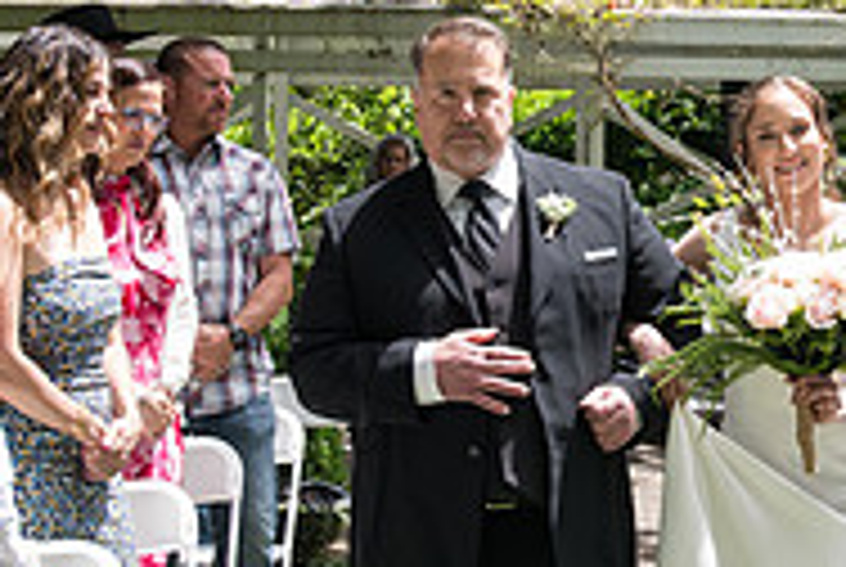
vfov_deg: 12.3
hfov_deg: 18.0
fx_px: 2613
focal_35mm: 111
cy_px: 106
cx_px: 792
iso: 640
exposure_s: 1/400
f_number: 7.1
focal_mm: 36
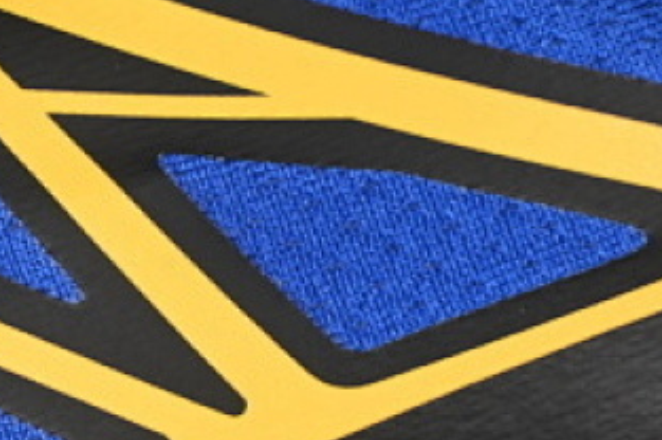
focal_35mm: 259
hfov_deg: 7.9
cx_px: 27
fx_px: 4758
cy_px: 305
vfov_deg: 5.3
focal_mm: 50
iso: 160
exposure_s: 1/60
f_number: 6.3
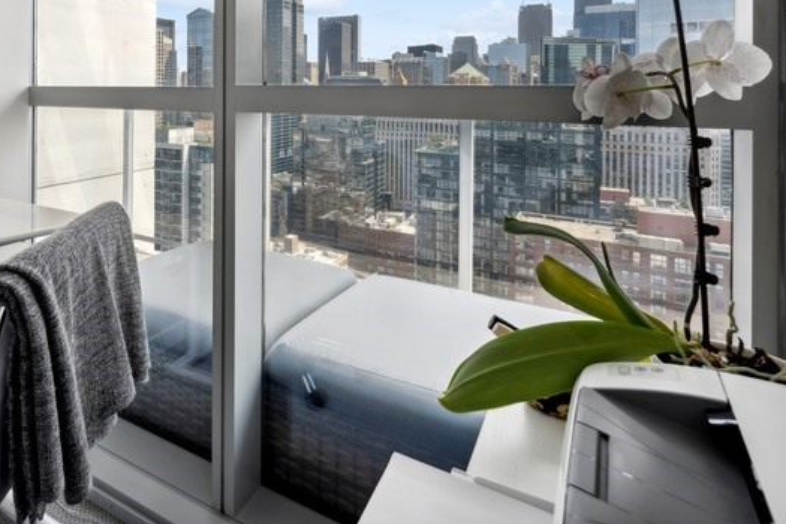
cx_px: 223
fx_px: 524
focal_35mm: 24
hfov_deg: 70.1
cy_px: 85
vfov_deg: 49.2
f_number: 9.5
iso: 200
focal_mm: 14
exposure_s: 1/90
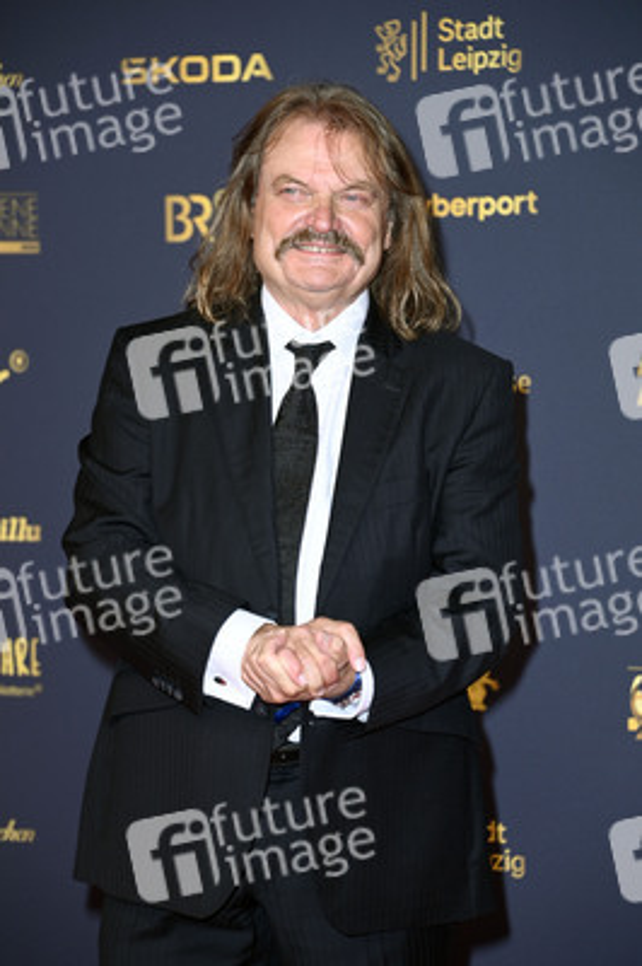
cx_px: 321
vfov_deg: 14.2
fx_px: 3885
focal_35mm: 145
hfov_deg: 9.4
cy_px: 483
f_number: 5.6
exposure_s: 1/200
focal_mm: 145
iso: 640
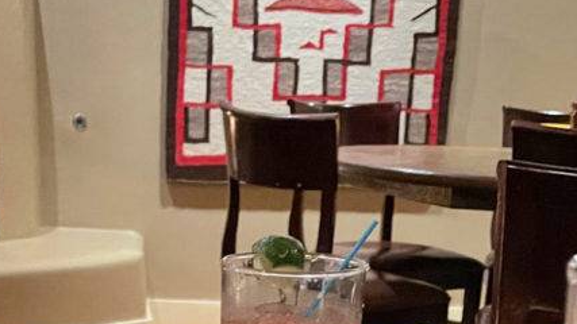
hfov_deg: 30.0
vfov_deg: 16.2
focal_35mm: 68
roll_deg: -1.8
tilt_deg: -23.6
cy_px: 489
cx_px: 91
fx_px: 1040
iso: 1000
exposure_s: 1/30
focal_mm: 4.2
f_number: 1.6
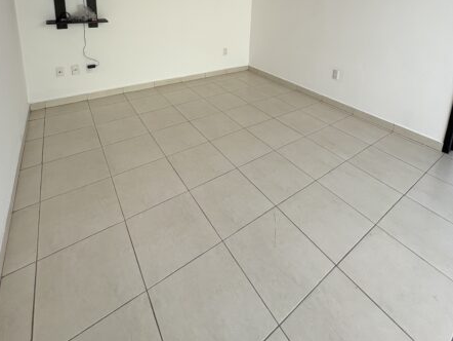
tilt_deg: -10.0
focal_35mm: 19
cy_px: 42
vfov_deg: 59.8
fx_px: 249
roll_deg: -2.6
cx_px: 223
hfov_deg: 84.6
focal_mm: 2.22
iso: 40
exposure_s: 1/209
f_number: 2.2
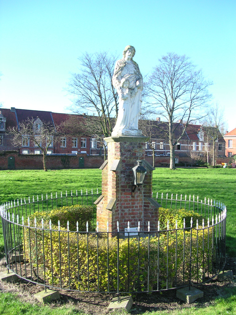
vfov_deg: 50.1
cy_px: 158
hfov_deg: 38.7
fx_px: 336
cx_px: 118
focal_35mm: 37
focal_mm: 5.6
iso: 141
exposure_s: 1/362
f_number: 2.7
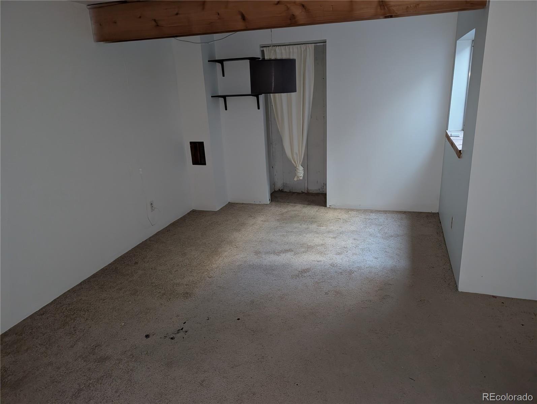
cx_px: 268
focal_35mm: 24
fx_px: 373
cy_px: 202
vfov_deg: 56.9
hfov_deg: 71.5
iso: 1834
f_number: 1.68
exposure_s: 1/28
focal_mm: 6.9
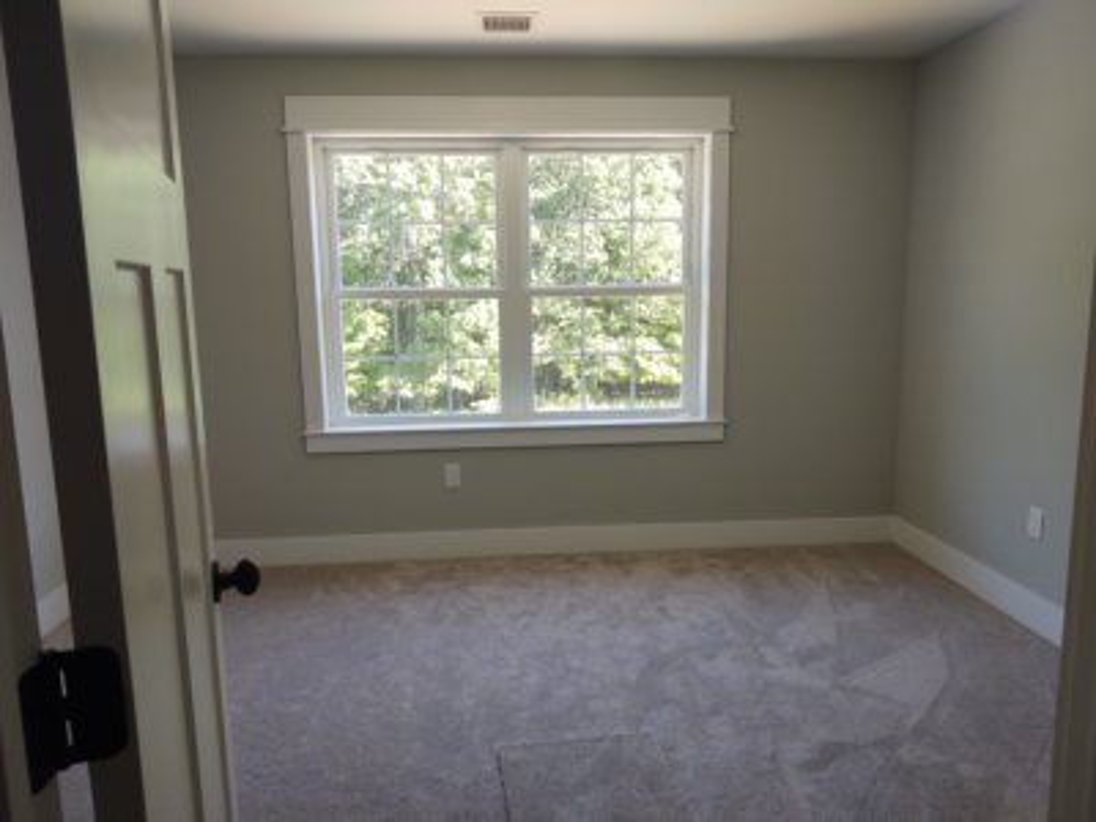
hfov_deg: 65.3
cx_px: 548
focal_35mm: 27
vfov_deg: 51.4
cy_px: 411
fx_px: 855
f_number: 1.7
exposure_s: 1/103
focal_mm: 4.75
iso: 100
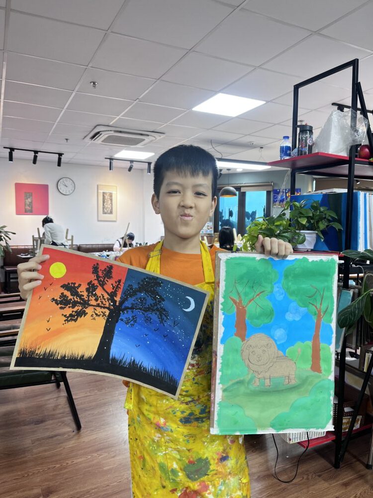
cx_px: 186
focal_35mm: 26
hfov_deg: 53.1
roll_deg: -0.1
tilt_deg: -4.0
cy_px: 249
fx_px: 374
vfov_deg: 67.3
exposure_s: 1/50
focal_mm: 5.1
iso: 100
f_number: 1.6
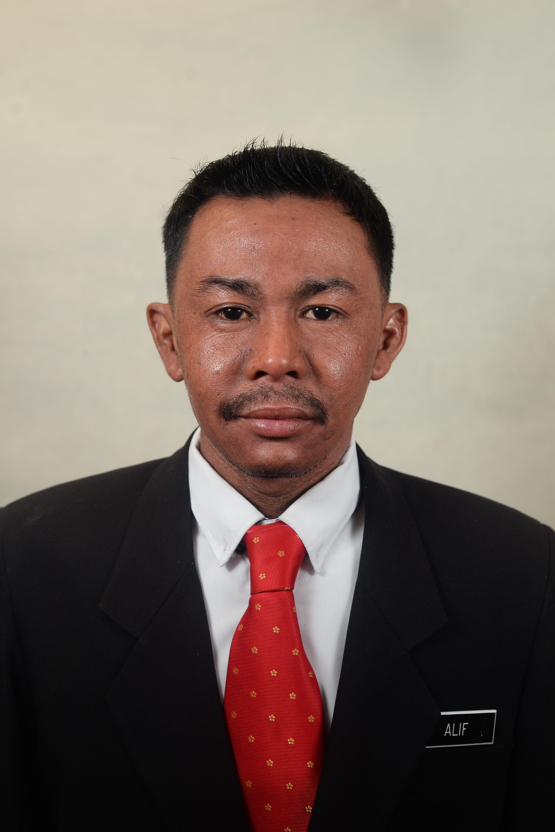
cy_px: 416
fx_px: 1155
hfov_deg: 27.0
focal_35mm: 50
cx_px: 278
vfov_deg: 39.6
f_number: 5.6
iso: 250
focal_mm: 50
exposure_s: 1/60
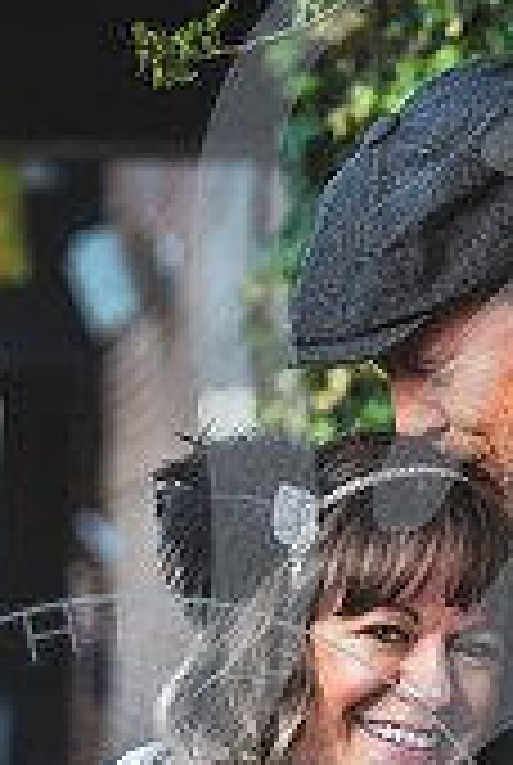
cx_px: 342
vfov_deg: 11.0
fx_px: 3938
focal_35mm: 185
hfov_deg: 7.4
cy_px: 670
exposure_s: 1/250
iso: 100
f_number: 2.8
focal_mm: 70
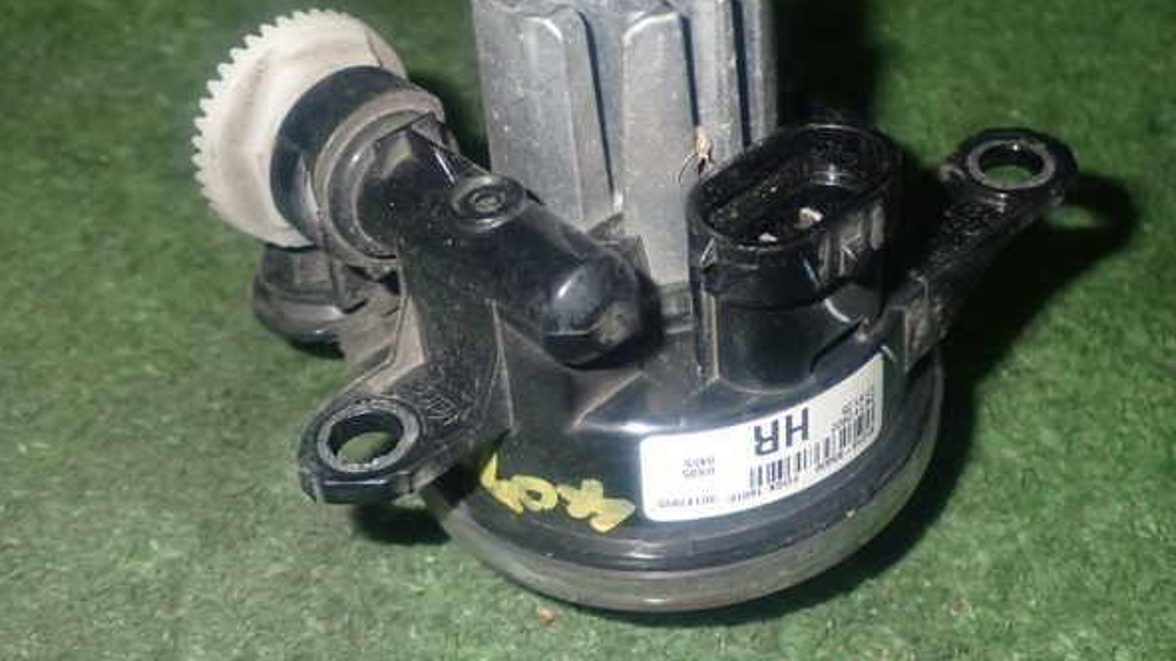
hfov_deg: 39.9
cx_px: 595
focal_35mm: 52
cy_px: 269
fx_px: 1621
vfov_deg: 23.0
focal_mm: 8.4
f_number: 9
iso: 800
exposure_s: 1/50
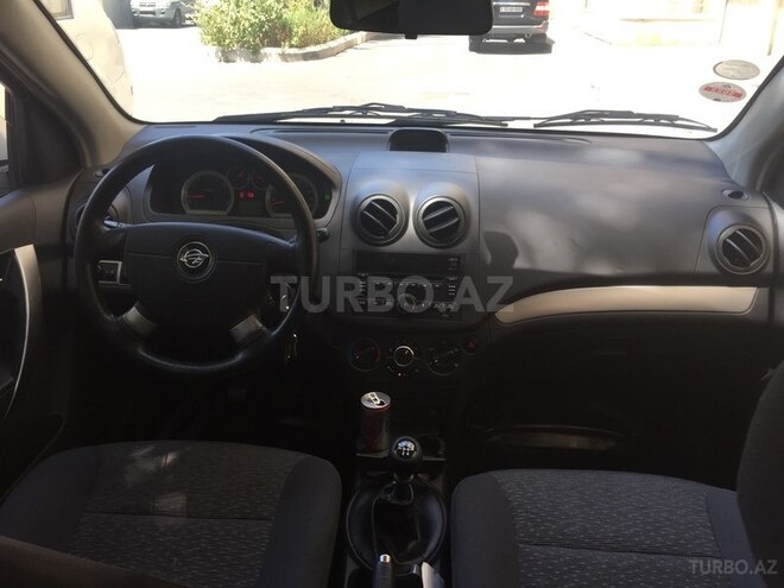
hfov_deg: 61.7
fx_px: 657
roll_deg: +0.1
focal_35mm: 29
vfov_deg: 48.2
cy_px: 294
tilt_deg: -25.4
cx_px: 392
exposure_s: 1/161
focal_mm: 4.15
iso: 32
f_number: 2.2
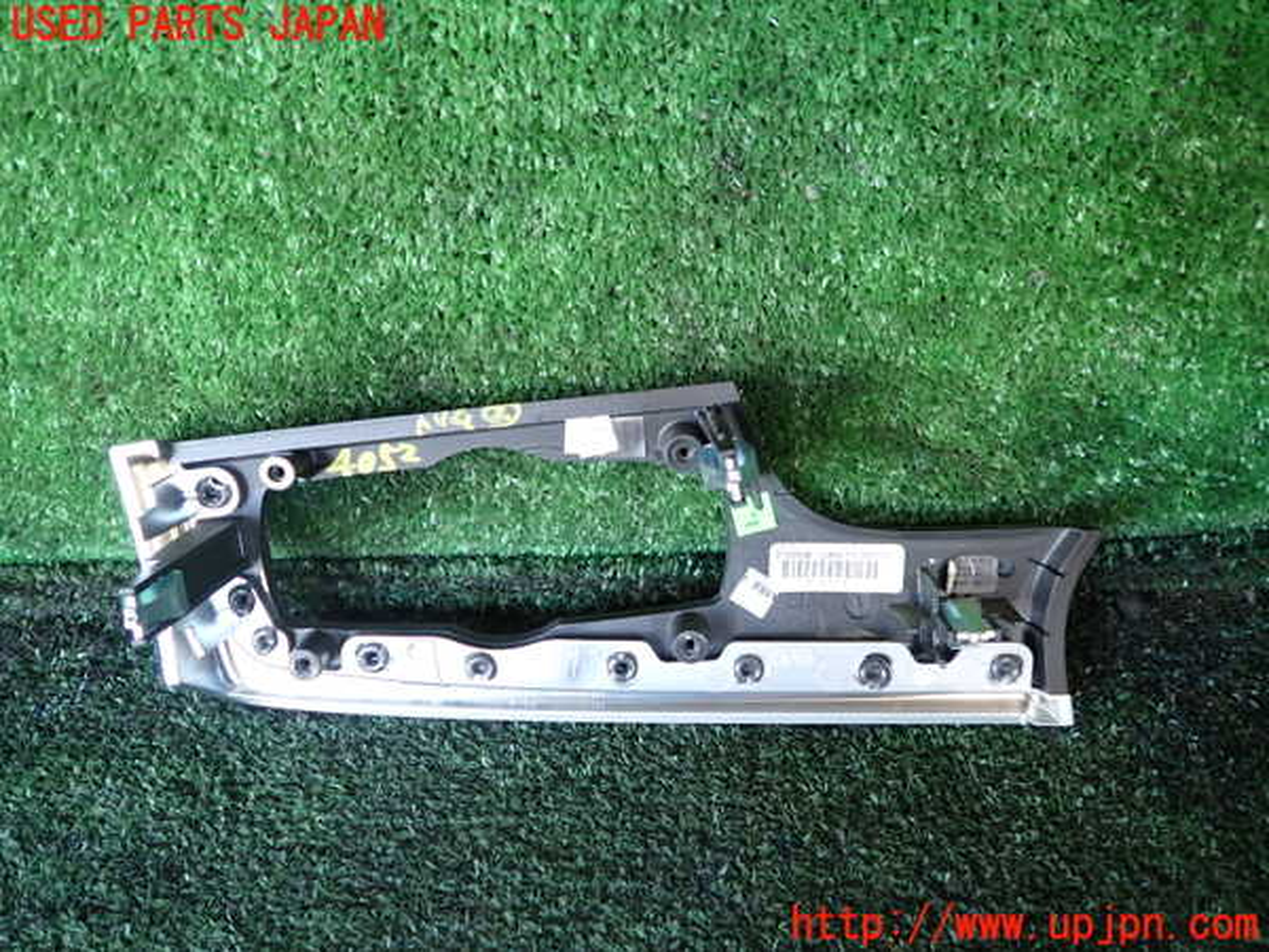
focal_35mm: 25
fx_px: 916
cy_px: 476
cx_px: 634
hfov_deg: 69.4
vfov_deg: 54.9
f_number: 2
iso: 200
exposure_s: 1/30
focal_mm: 4.5
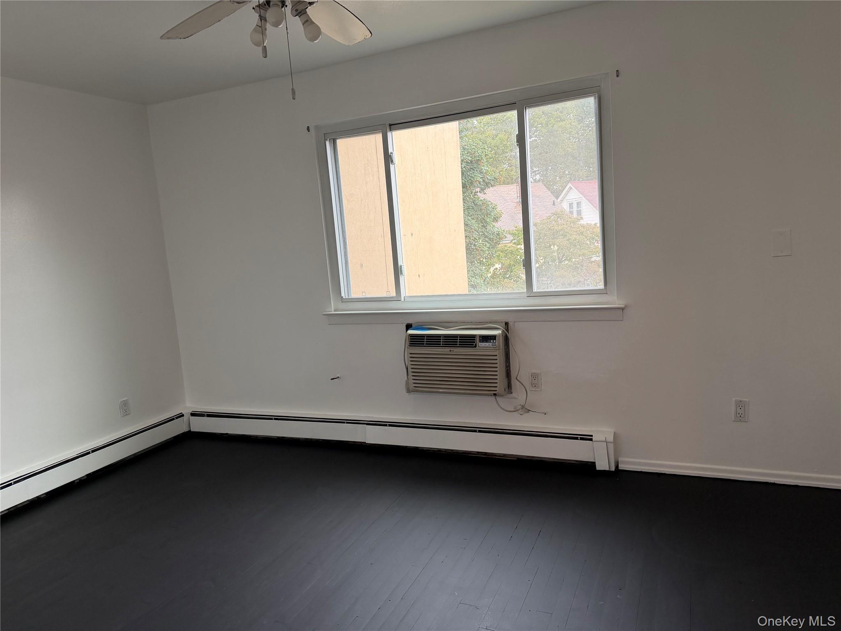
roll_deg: +4.7
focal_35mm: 24
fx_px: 583
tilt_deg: -7.9
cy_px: 316
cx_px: 420
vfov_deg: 56.8
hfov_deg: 71.6
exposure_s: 1/60
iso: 200
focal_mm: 6.76
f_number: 1.78
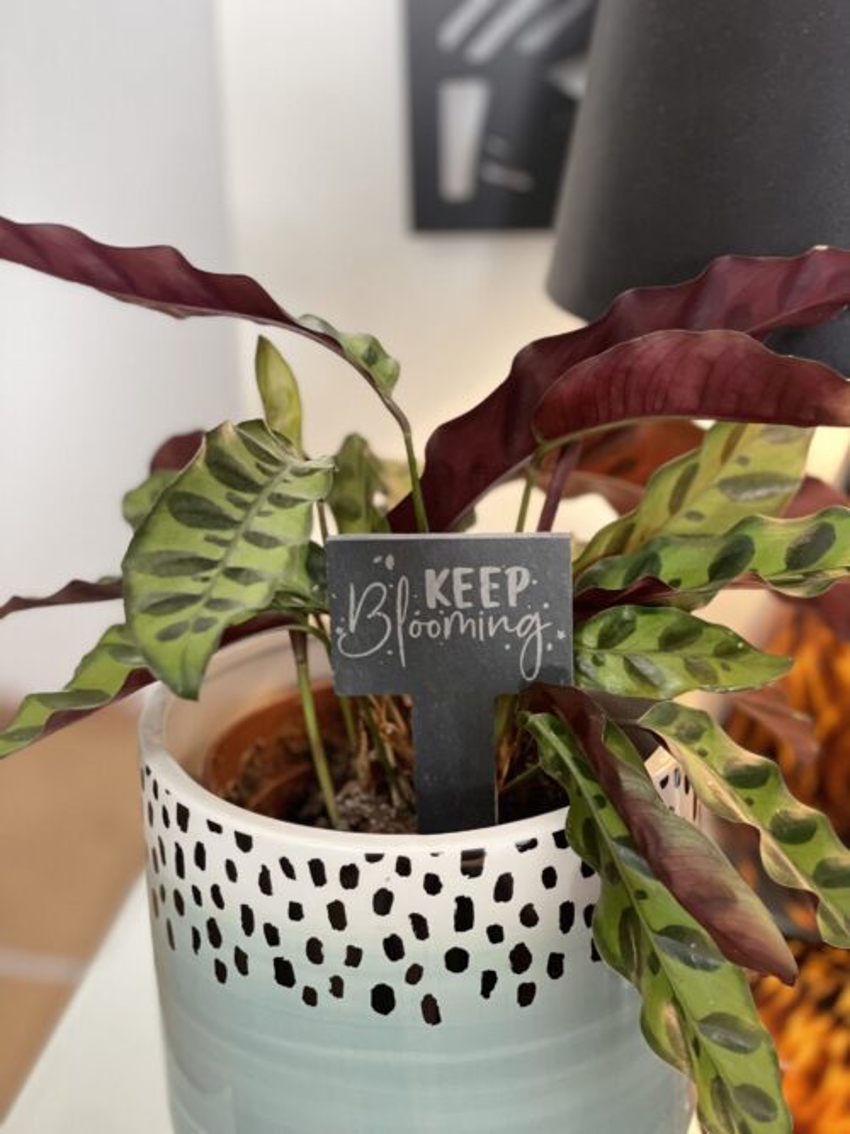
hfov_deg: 28.0
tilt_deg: -18.5
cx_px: 425
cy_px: 567
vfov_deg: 36.8
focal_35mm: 52
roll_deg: +1.9
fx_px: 1703
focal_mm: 6
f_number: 2
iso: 500
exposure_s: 1/38
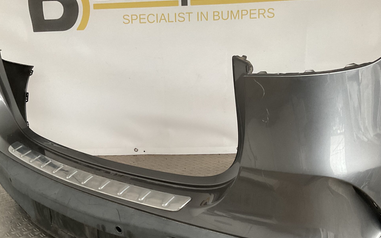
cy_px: 175
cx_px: 209
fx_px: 426
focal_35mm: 41
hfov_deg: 48.1
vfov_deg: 30.8
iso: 125
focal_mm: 3
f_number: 1.8
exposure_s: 1/60
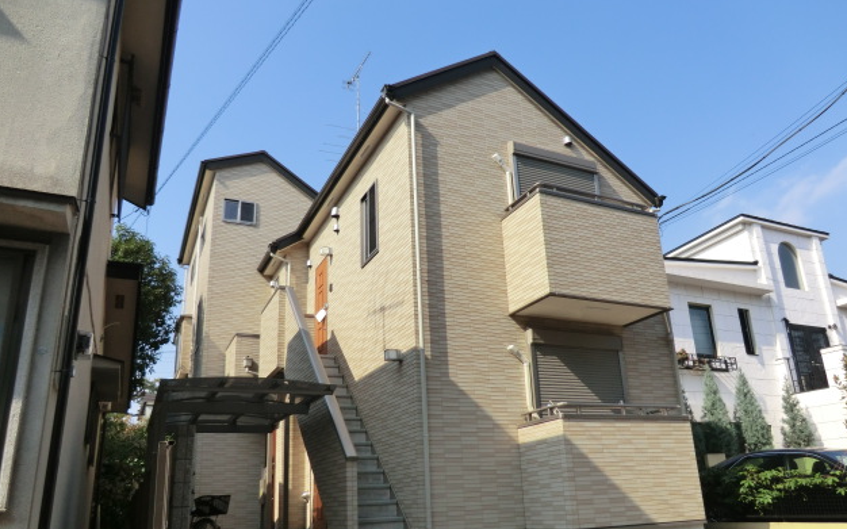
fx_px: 600
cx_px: 428
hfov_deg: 70.4
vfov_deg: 47.4
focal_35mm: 26
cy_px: 311
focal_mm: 4.3
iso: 80
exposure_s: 1/800
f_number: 3.2
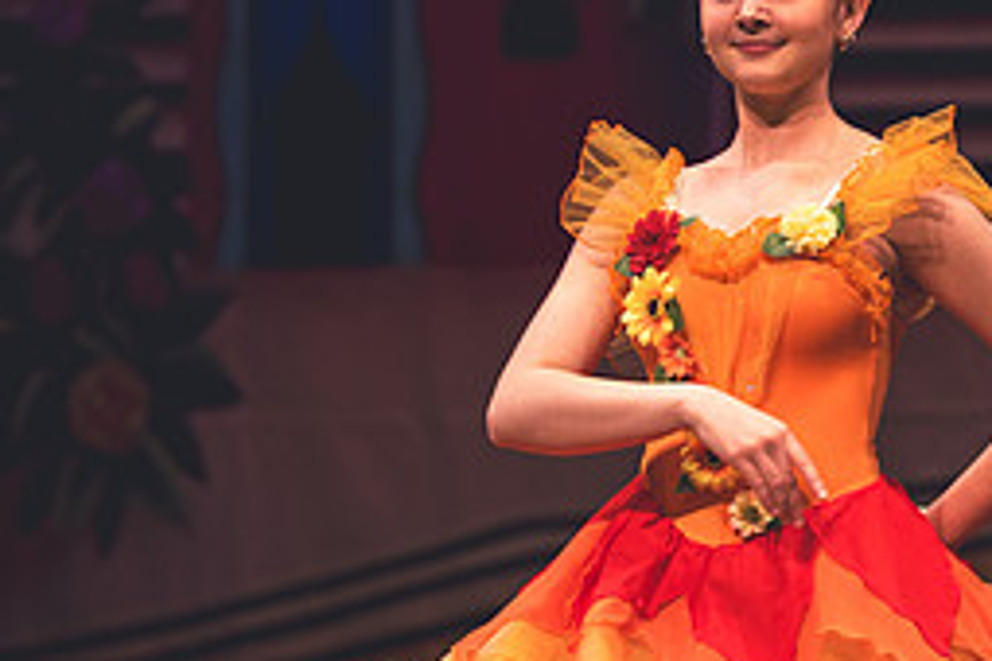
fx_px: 13611
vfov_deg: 2.8
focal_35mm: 494
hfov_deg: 4.2
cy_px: 348
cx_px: 786
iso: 450
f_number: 2.8
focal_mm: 145
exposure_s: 1/250
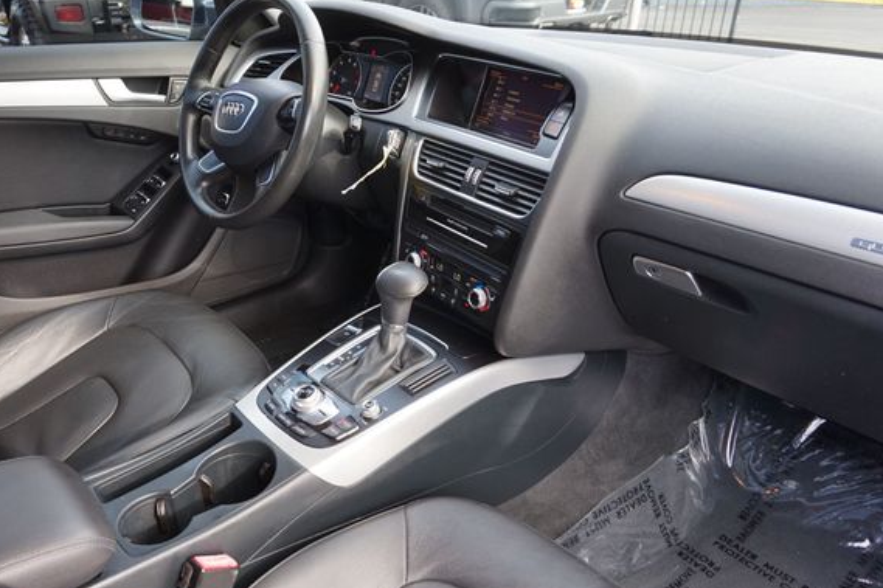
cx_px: 390
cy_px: 296
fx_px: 662
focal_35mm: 27
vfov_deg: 47.9
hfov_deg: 67.2
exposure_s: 1/60
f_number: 4
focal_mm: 16
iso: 200
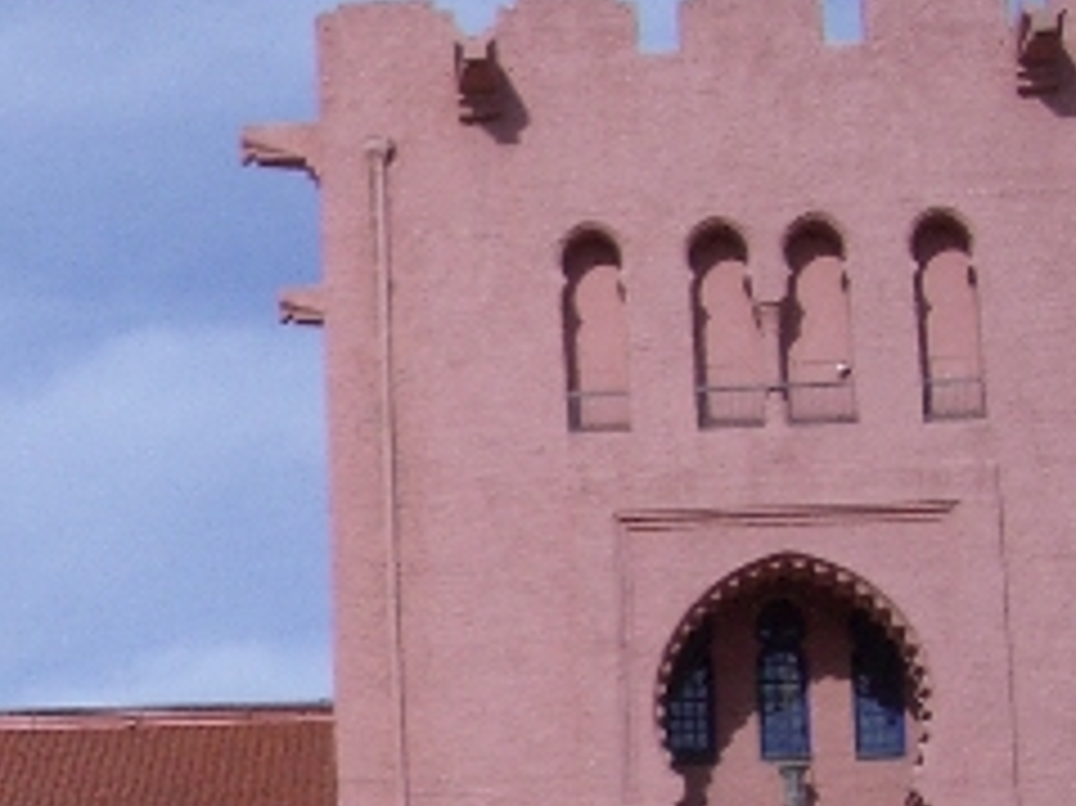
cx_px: -311
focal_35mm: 117
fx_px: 3635
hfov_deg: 16.0
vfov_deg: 12.6
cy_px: 680
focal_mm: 5.8
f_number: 4.3
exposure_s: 1/1000
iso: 50
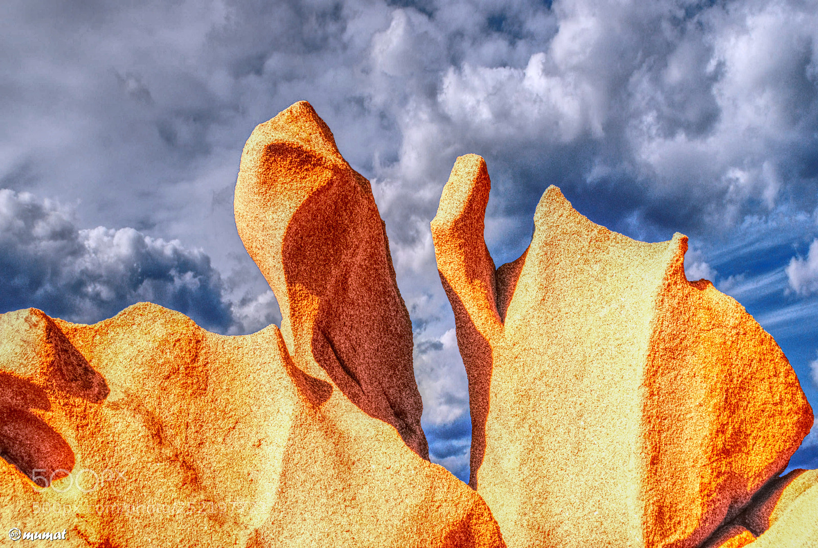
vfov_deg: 10.0
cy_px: 274
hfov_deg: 14.8
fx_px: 3140
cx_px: 409
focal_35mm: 138
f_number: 11
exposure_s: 1/1000
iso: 800
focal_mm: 92
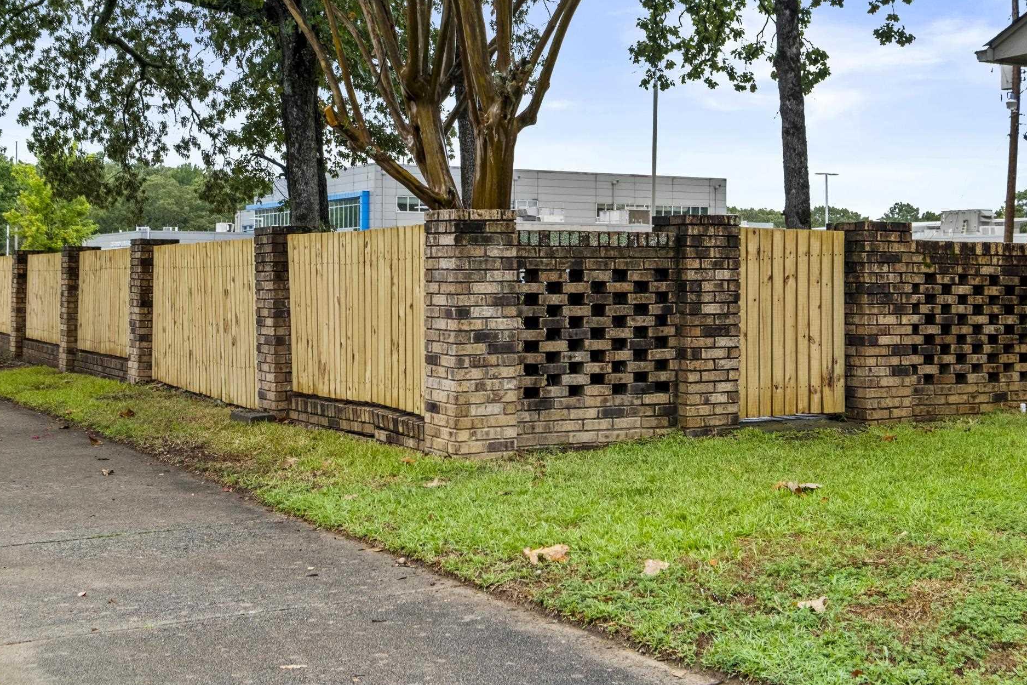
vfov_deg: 28.0
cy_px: 252
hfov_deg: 41.1
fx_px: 1369
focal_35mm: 48
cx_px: 478
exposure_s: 1/50
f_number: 8
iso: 400
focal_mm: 24
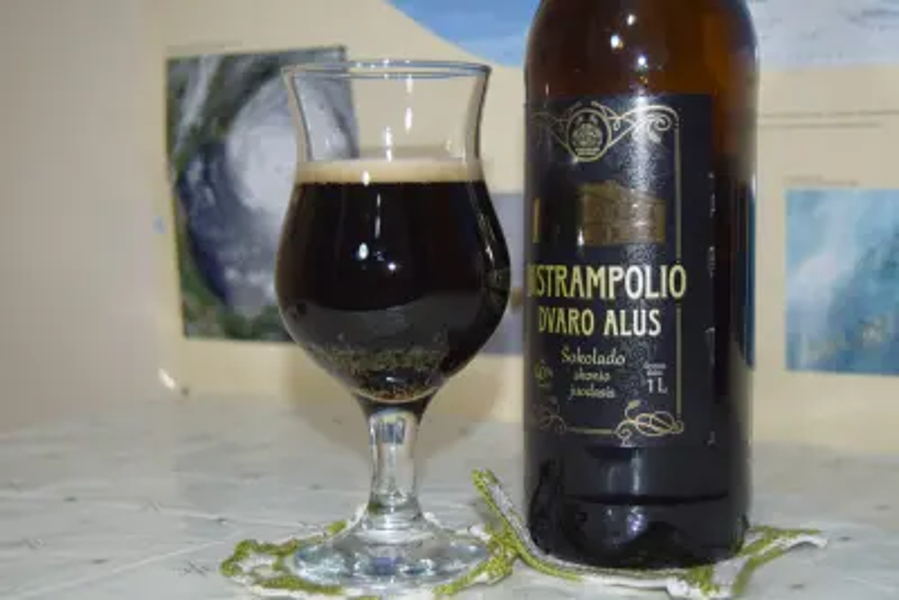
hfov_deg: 35.0
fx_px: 1424
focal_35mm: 57
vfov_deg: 23.8
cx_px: 450
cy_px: 300
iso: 640
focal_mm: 38
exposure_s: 1/60
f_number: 4.8
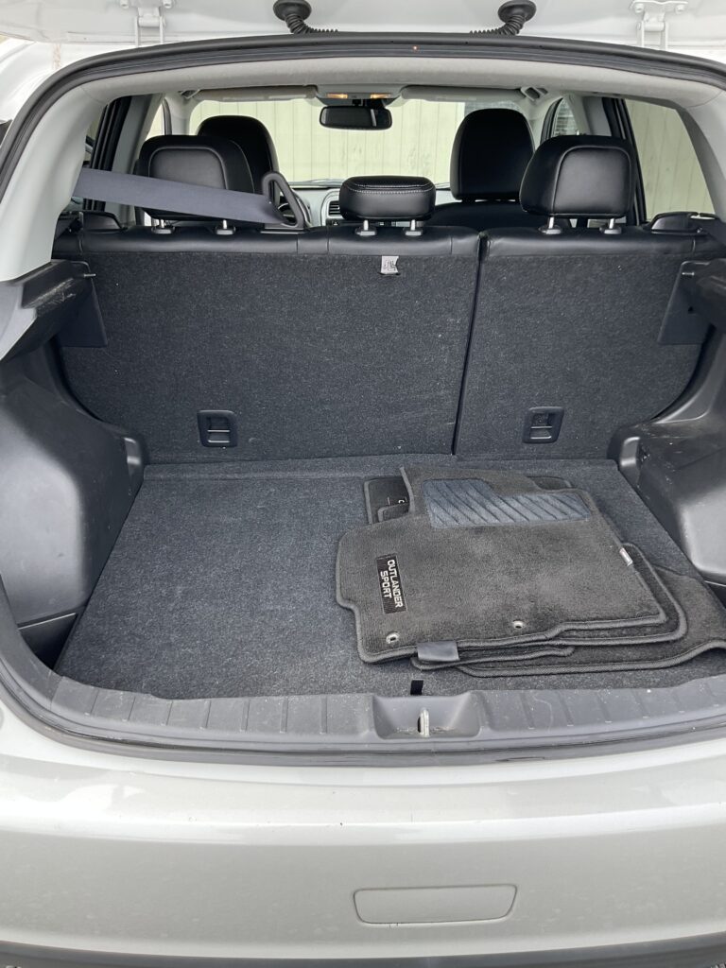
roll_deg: -0.8
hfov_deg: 48.2
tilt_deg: -21.2
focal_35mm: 29
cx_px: 363
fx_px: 811
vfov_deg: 61.7
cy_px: 484
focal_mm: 3
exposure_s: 1/190
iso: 16
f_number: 1.8
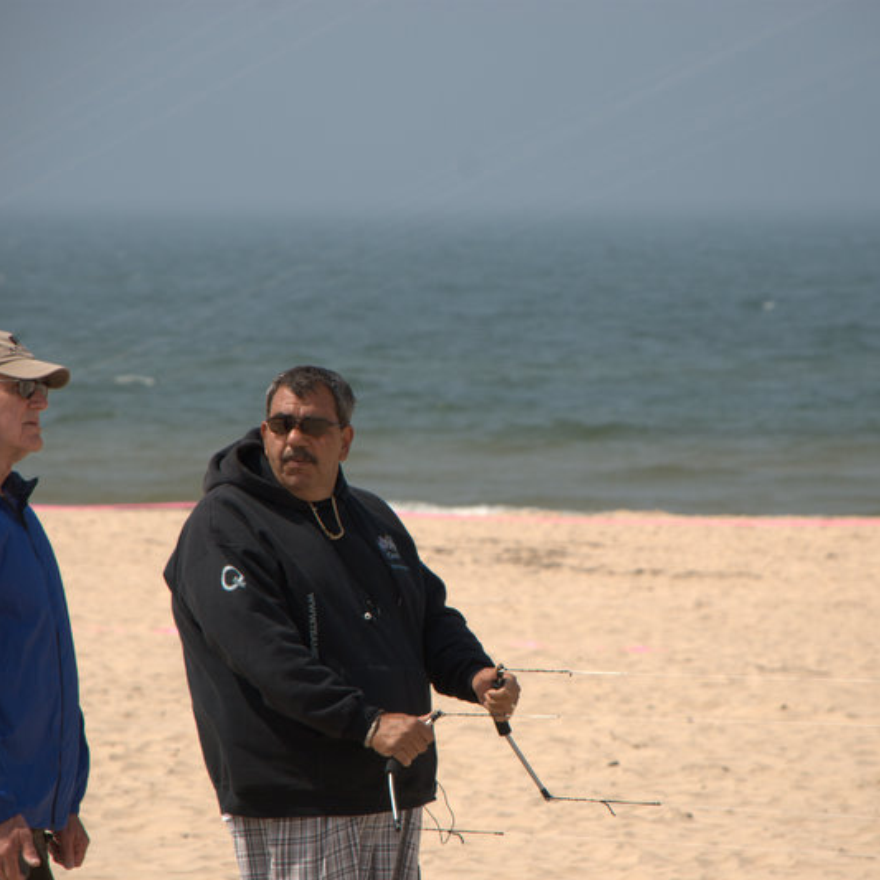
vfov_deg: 6.8
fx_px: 7439
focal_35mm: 259
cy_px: 441
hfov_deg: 6.8
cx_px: 497
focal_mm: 135
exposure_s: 1/500
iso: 125
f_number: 5.6
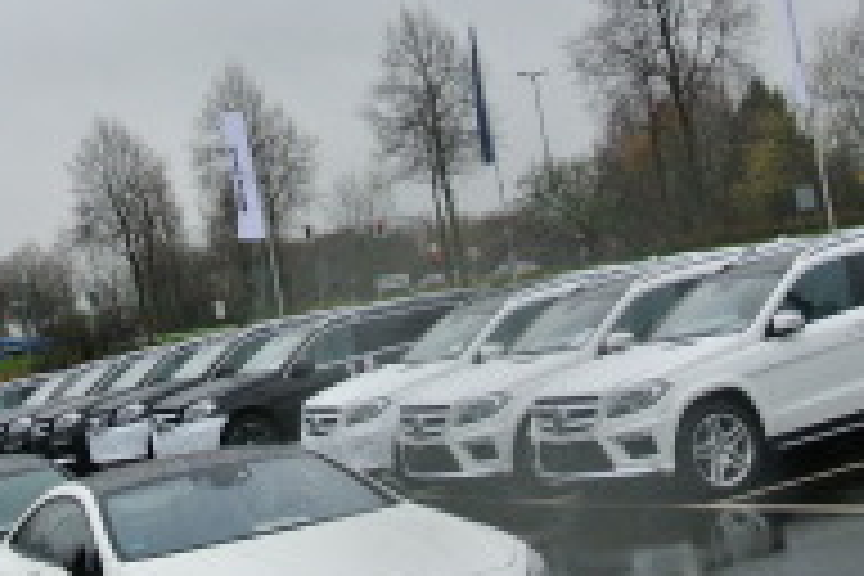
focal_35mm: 83
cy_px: 392
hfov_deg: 24.3
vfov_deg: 16.4
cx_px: 270
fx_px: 1992
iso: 360
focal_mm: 11.4
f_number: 3.5
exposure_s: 1/500
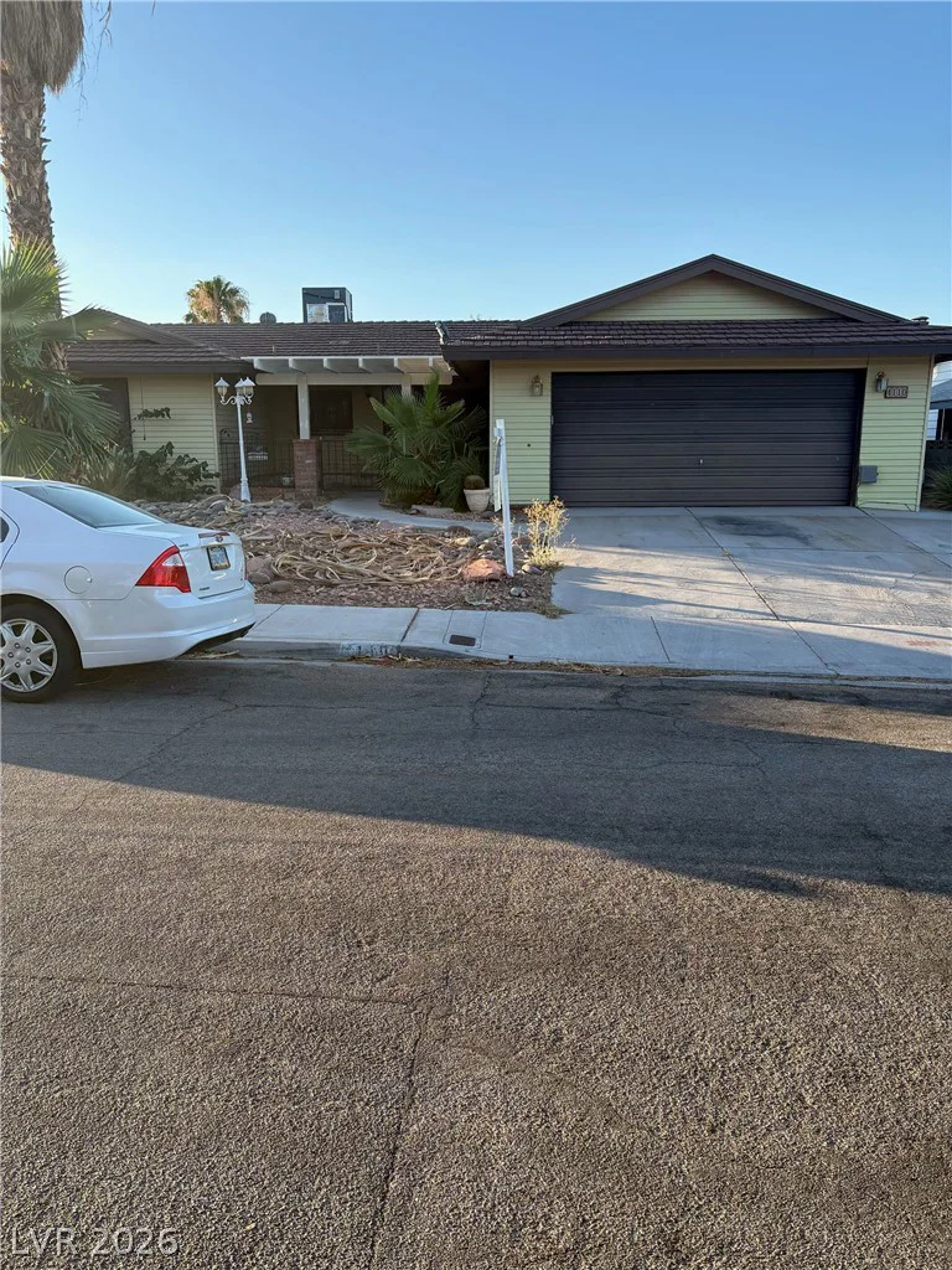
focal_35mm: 26
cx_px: 476
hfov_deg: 53.1
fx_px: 953
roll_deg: +0.7
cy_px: 635
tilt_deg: -10.3
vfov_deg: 67.3
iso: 50
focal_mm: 5.96
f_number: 1.6
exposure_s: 1/945
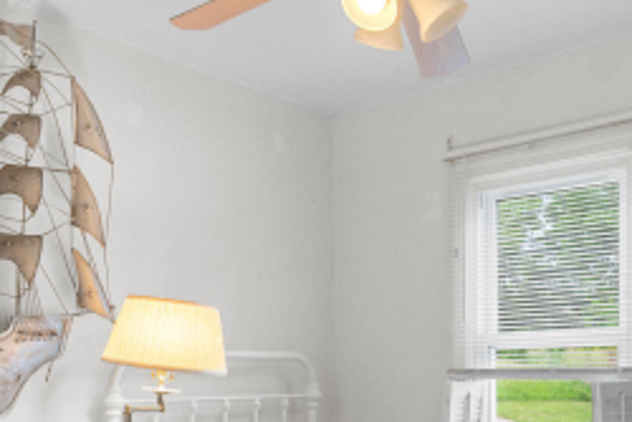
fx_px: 790
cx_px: 372
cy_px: 374
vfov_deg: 28.8
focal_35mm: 45
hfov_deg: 43.4
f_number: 9
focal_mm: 10
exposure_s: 1/3
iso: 400
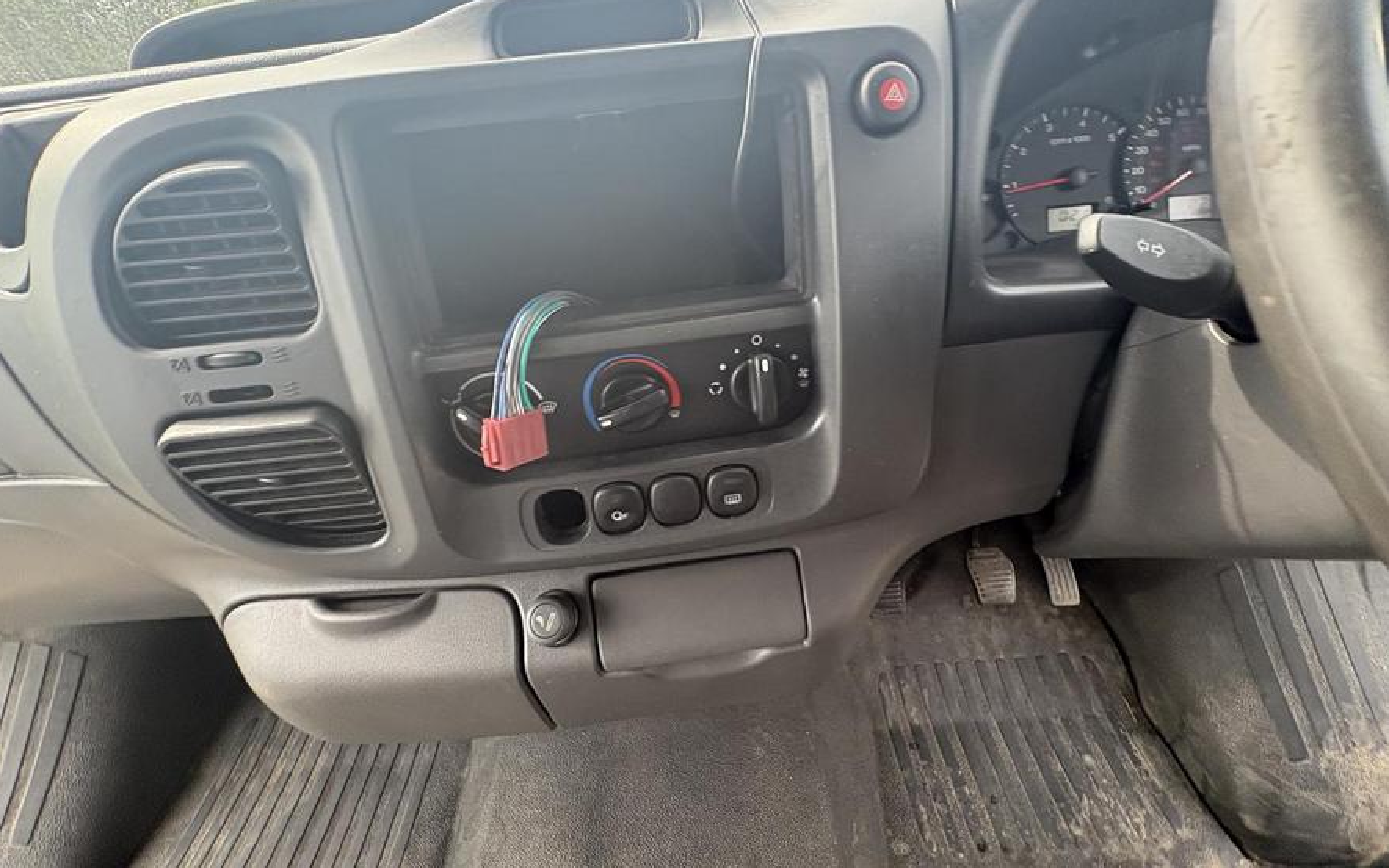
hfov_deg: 101.5
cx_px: 693
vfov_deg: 74.3
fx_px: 568
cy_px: 368
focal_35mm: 15
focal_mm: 2.22
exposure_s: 1/115
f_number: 2.2
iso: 125
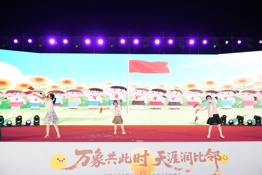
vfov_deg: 35.9
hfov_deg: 51.9
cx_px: 131
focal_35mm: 37
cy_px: 88
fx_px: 269
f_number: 4.5
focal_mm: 37
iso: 500
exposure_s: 1/125
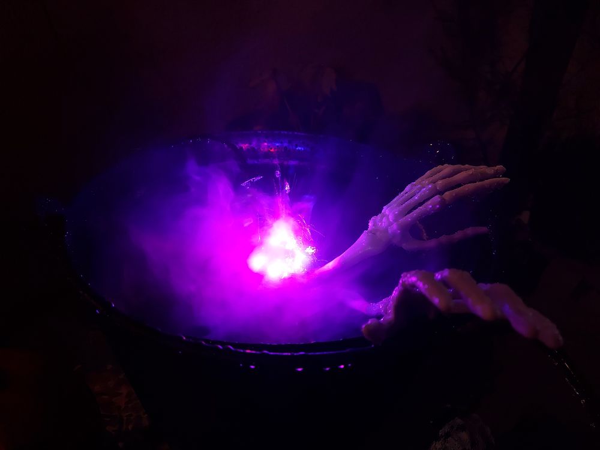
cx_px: 300
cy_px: 225
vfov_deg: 56.8
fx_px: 416
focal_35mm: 24
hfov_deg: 71.6
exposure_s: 1/24
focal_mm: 5.23
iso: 320
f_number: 1.8
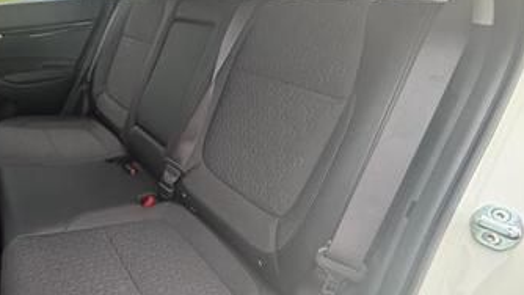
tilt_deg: -20.1
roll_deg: -0.6
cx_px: 149
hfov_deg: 74.6
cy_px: 102
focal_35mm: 23
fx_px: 320
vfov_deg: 48.8
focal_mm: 2.22
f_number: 2.2
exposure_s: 1/121
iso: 64
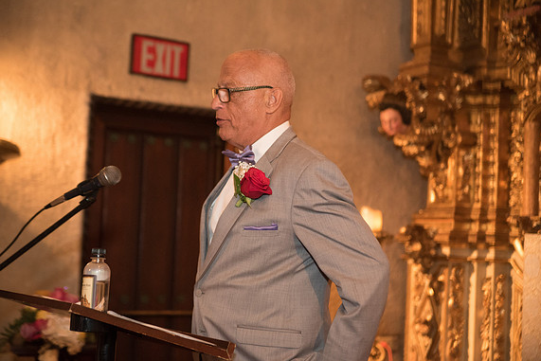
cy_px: 181
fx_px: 992
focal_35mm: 66
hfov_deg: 30.5
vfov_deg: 20.6
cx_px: 267
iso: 4000
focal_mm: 65
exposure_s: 1/80
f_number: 2.8
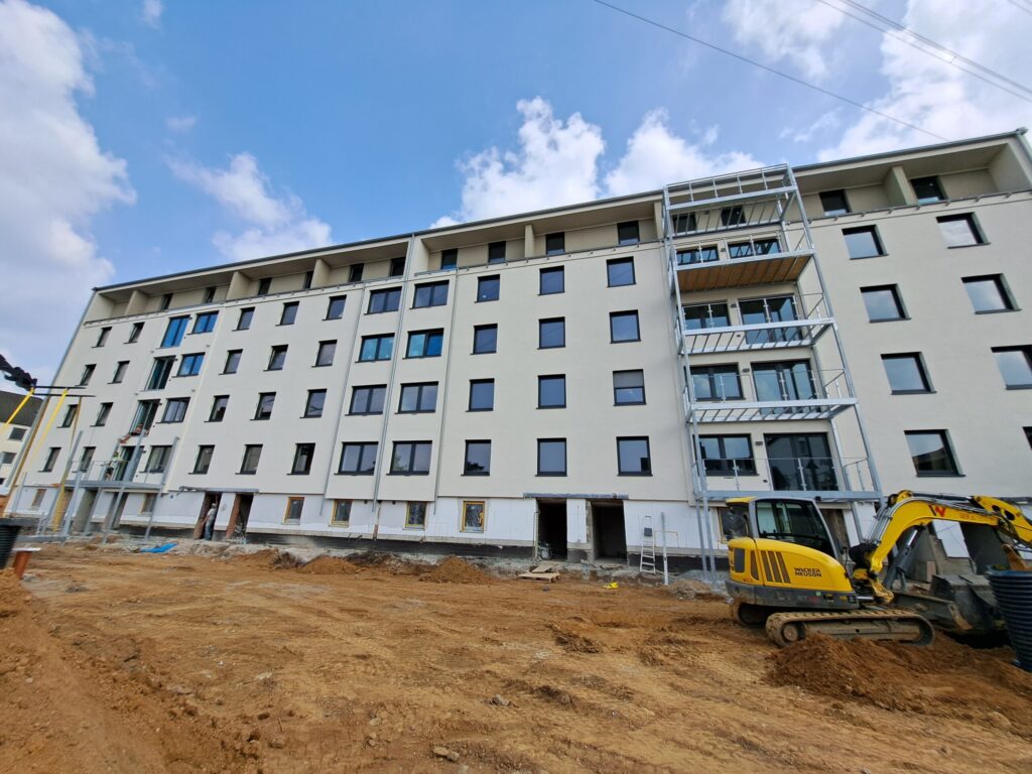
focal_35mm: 13
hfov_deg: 106.2
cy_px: 387
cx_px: 516
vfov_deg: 89.9
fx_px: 388
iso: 50
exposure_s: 1/1217
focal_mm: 1.74
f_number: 2.2
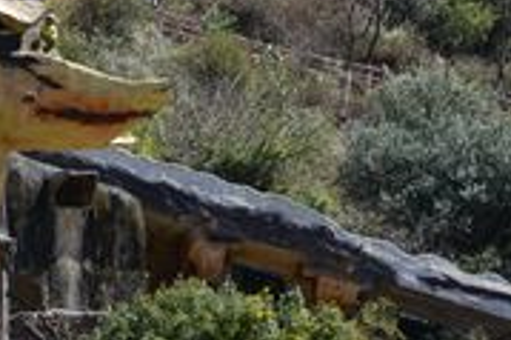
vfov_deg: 7.6
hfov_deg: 11.4
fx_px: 2468
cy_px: 620
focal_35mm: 174
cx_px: -211
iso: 200
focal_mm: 26
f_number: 5.6
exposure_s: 1/640
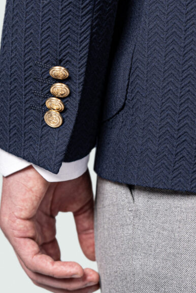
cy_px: 105
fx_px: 1037
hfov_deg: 10.8
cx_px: 109
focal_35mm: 127
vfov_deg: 16.1
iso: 125
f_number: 2.8
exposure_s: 1/100
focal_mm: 47
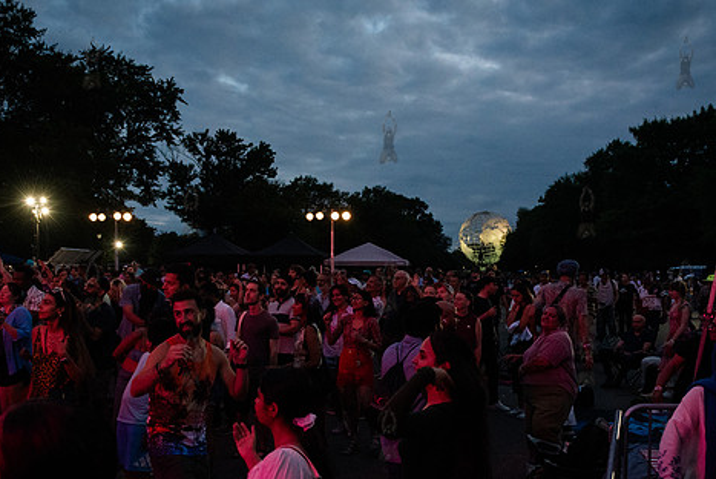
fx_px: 716
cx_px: 344
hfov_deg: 53.1
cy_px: 325
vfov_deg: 36.5
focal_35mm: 36
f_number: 4
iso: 6400
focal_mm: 24
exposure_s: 1/250
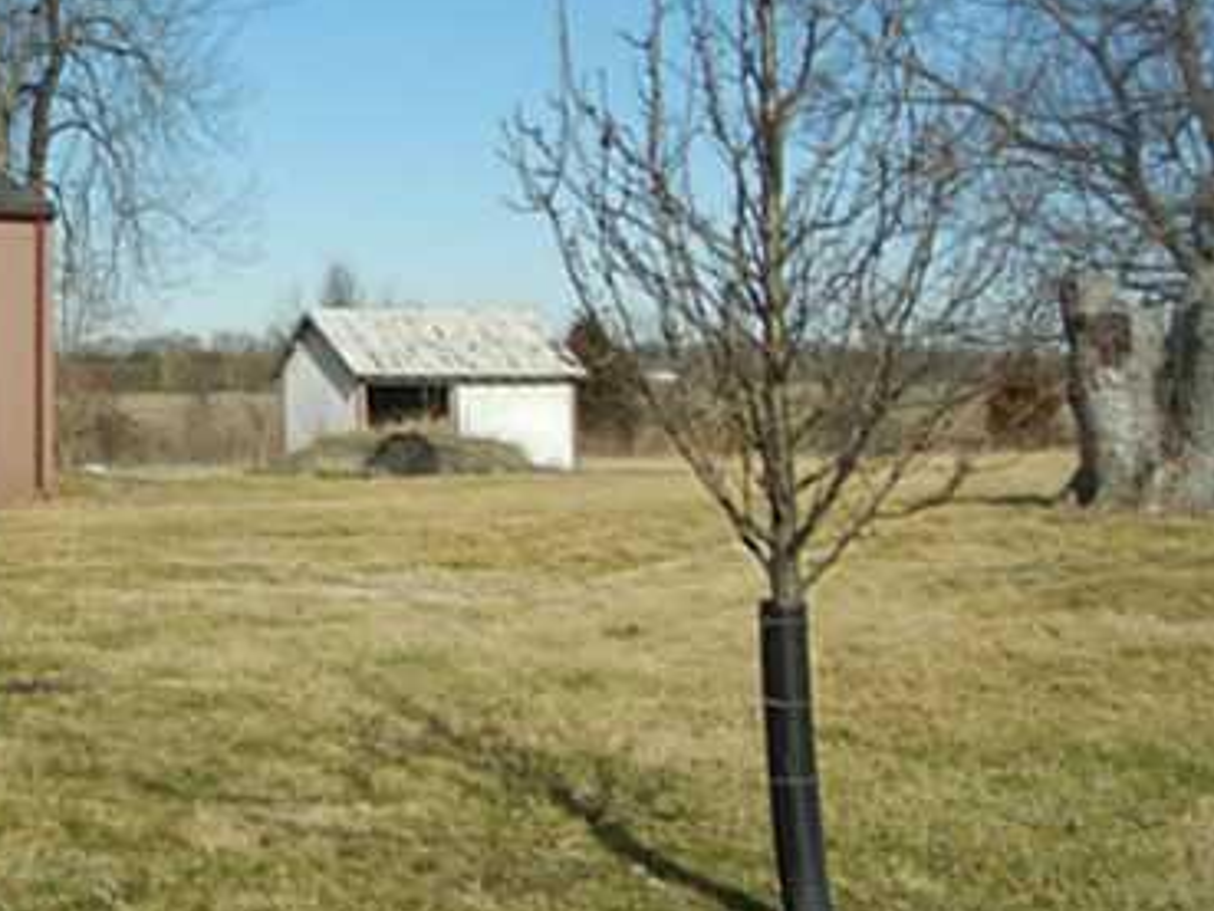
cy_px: 234
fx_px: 2280
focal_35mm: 65
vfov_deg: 22.4
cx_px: 7
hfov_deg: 28.1
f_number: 7
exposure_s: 1/477
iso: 160
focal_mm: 5.4
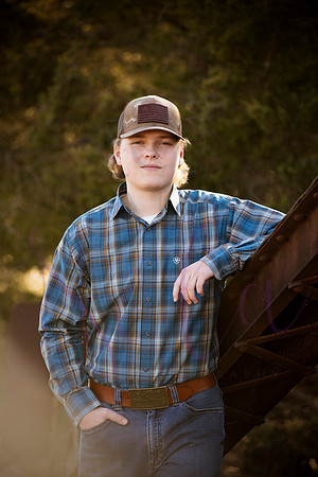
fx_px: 2054
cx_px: 159
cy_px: 238
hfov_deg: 8.9
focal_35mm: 155
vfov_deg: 13.2
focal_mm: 155
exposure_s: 1/1250
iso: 800
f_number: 4
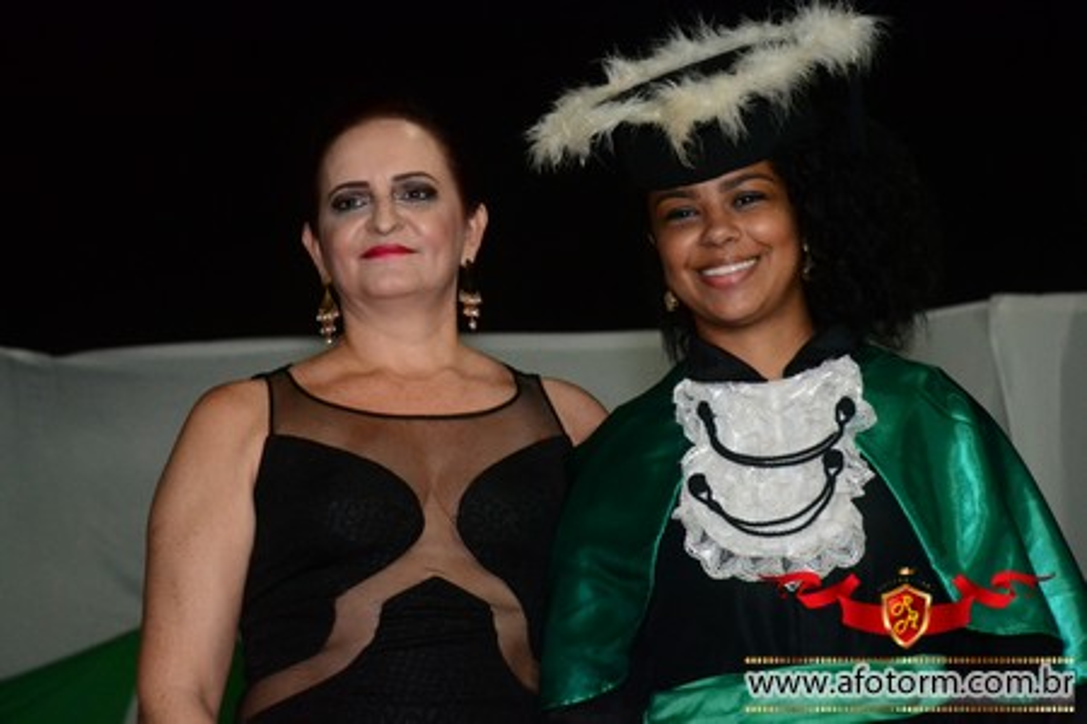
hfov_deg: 19.5
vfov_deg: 13.0
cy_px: 362
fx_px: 3170
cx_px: 544
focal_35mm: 105
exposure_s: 1/80
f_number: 5.6
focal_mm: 70
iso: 3200
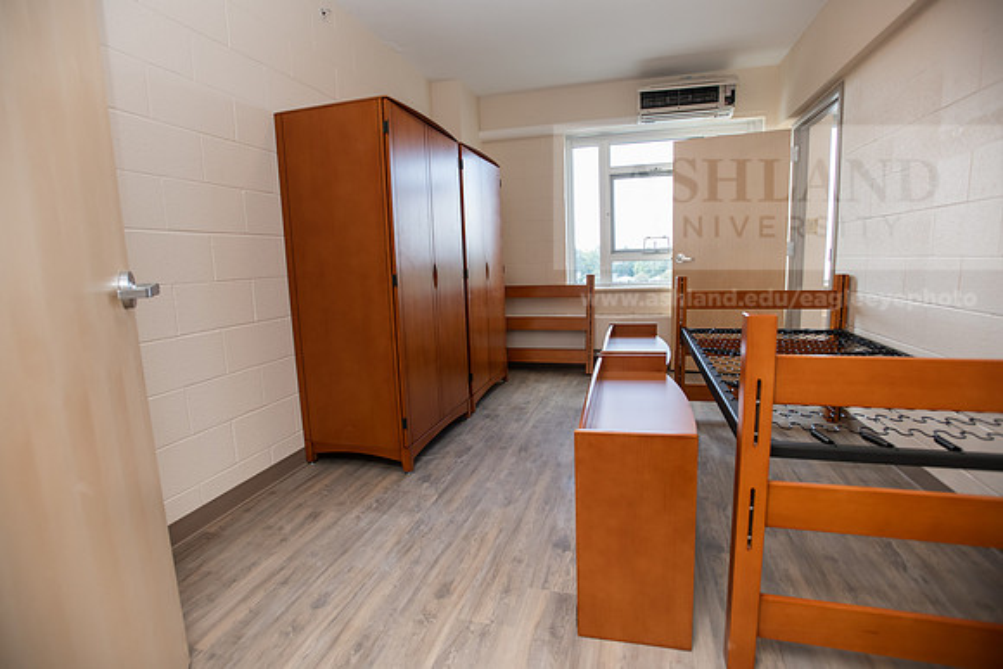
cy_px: 334
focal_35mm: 17
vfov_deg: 70.5
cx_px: 502
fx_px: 474
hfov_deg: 93.3
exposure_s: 1/250
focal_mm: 17
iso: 640
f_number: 4
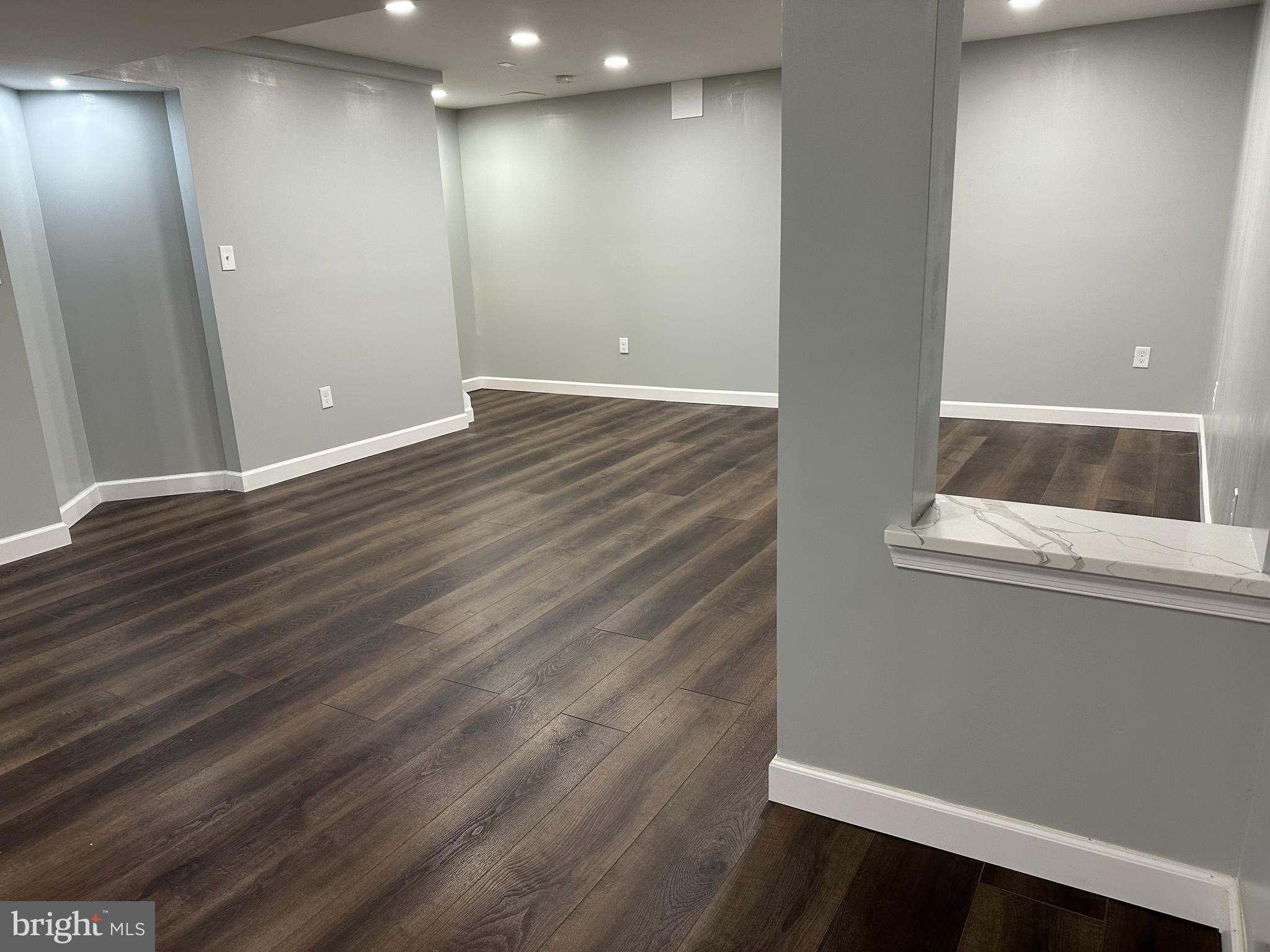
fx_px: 881
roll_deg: +2.5
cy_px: 476
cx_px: 635
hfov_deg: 71.6
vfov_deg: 56.8
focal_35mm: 24
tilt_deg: -15.8
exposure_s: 1/60
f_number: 1.78
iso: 160
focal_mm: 6.86
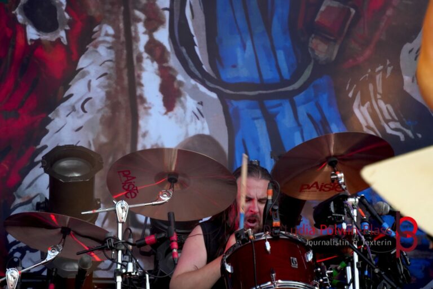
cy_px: 144
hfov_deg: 8.7
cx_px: 216
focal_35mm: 237
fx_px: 2850
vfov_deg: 5.8
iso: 500
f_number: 6.3
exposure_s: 1/250
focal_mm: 158
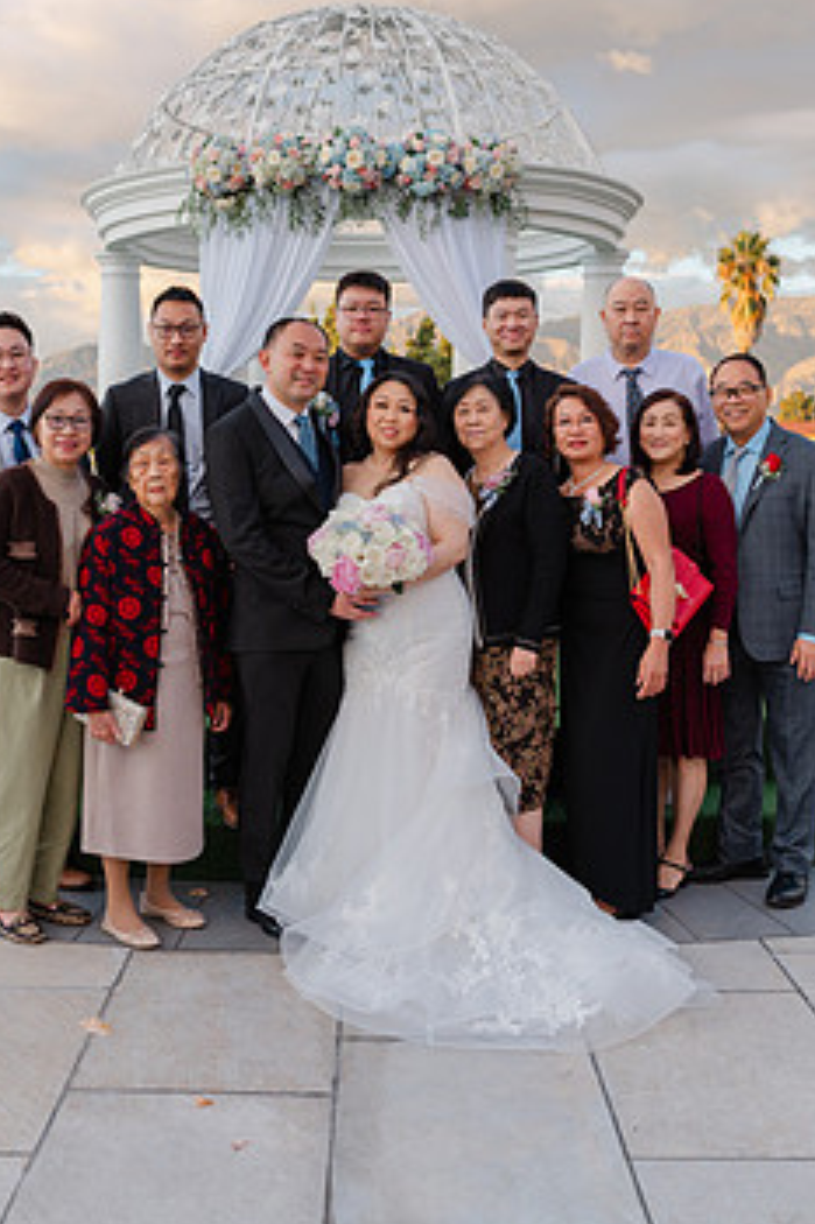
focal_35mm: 45
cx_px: 362
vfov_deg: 43.4
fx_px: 1530
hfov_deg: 29.8
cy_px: 500
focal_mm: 35
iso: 100
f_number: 4
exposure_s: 1/200
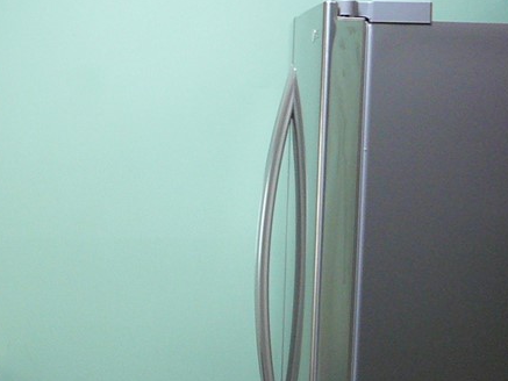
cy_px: 365
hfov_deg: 23.7
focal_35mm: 82
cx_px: 170
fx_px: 1204
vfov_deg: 17.6
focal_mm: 5.2
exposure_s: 1/10
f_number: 2.8
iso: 200
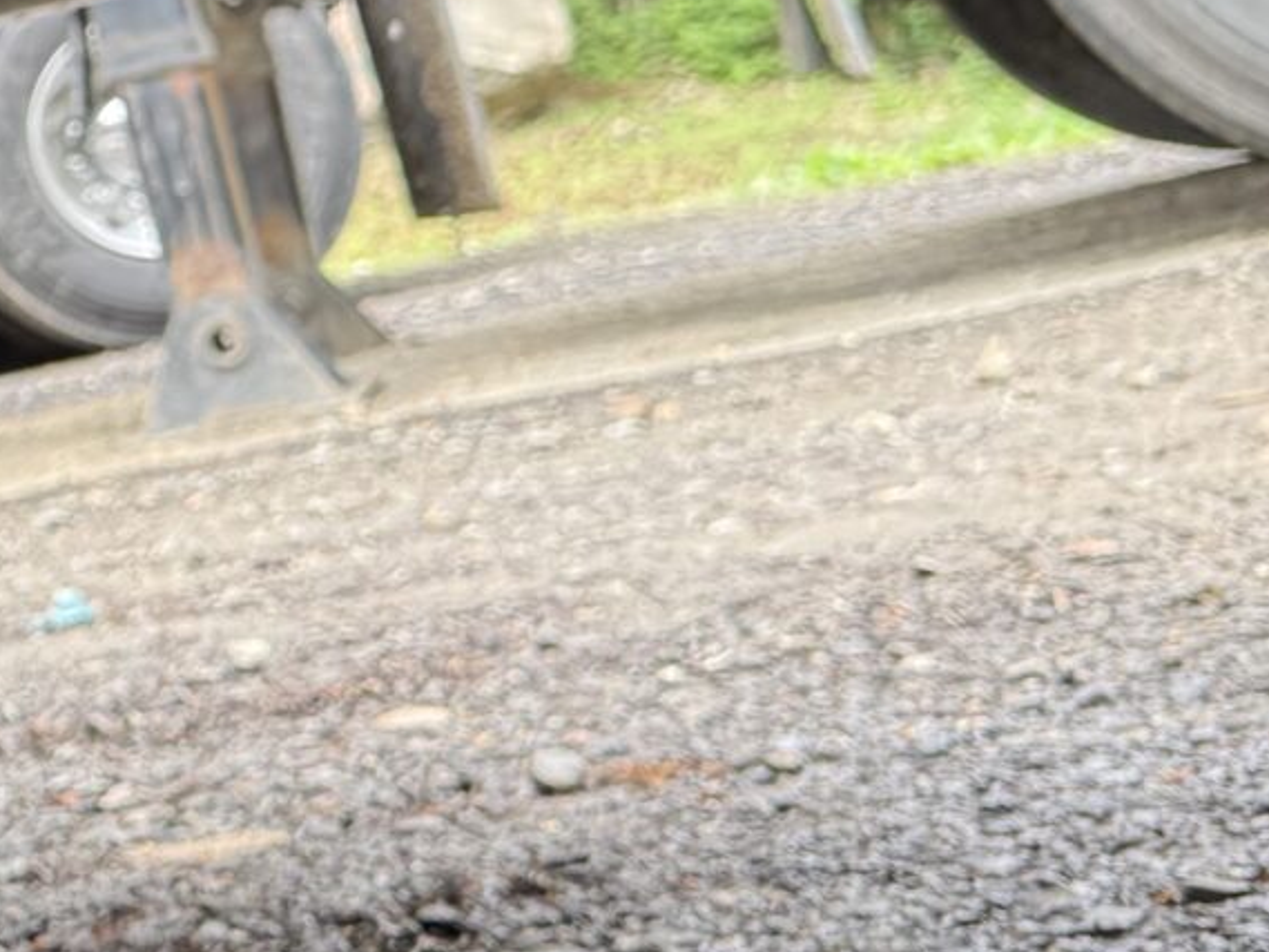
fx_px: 3960
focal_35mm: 108
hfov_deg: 15.9
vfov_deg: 13.6
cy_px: 107
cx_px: -908
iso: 80
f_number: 1.78
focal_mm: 6.76
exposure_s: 1/121
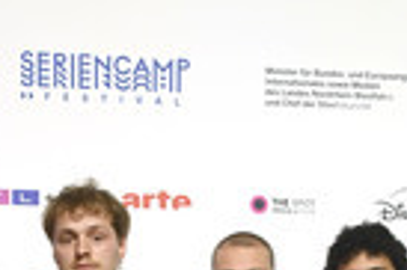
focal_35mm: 102
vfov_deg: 11.6
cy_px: 590
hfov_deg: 20.0
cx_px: 157
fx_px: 1152
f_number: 4
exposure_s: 1/400
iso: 1600
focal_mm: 35
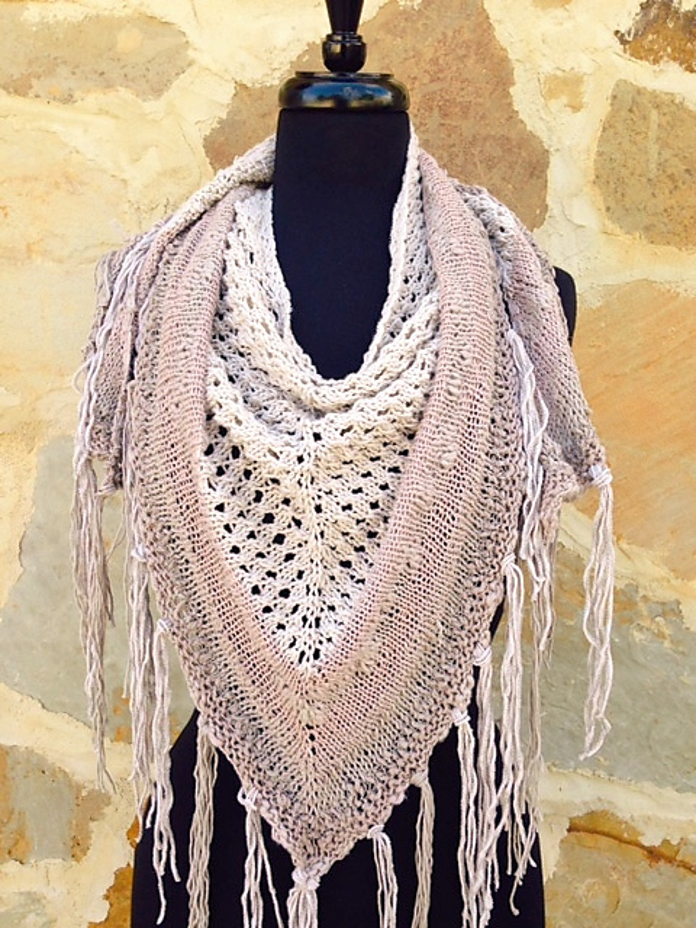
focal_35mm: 33
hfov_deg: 42.9
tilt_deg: -10.4
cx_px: 348
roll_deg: +1.0
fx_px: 885
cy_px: 464
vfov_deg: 55.4
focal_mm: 4.12
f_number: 2.4
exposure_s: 1/227
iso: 50
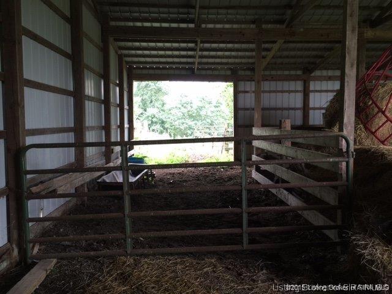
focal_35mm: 29
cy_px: 147
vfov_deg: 48.2
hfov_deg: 61.7
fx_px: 328
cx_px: 196
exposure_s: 1/15
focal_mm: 4.15
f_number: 2.2
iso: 40
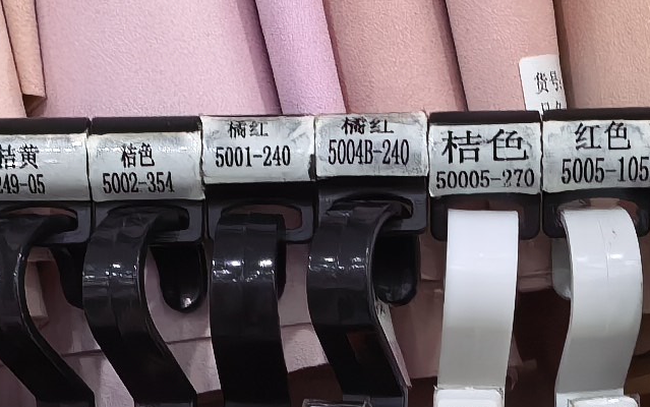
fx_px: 2889
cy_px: 699
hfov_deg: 12.8
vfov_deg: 7.8
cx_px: 375
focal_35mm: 163
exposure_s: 1/50
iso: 250
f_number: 2
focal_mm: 6.98
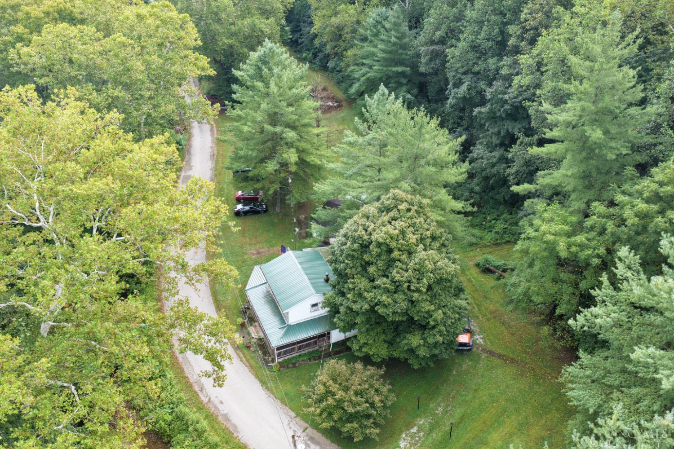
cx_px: 337
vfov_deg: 46.4
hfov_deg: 65.5
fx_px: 524
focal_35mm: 28
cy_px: 224
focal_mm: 14.45
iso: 100
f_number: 2.8
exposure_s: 1/80
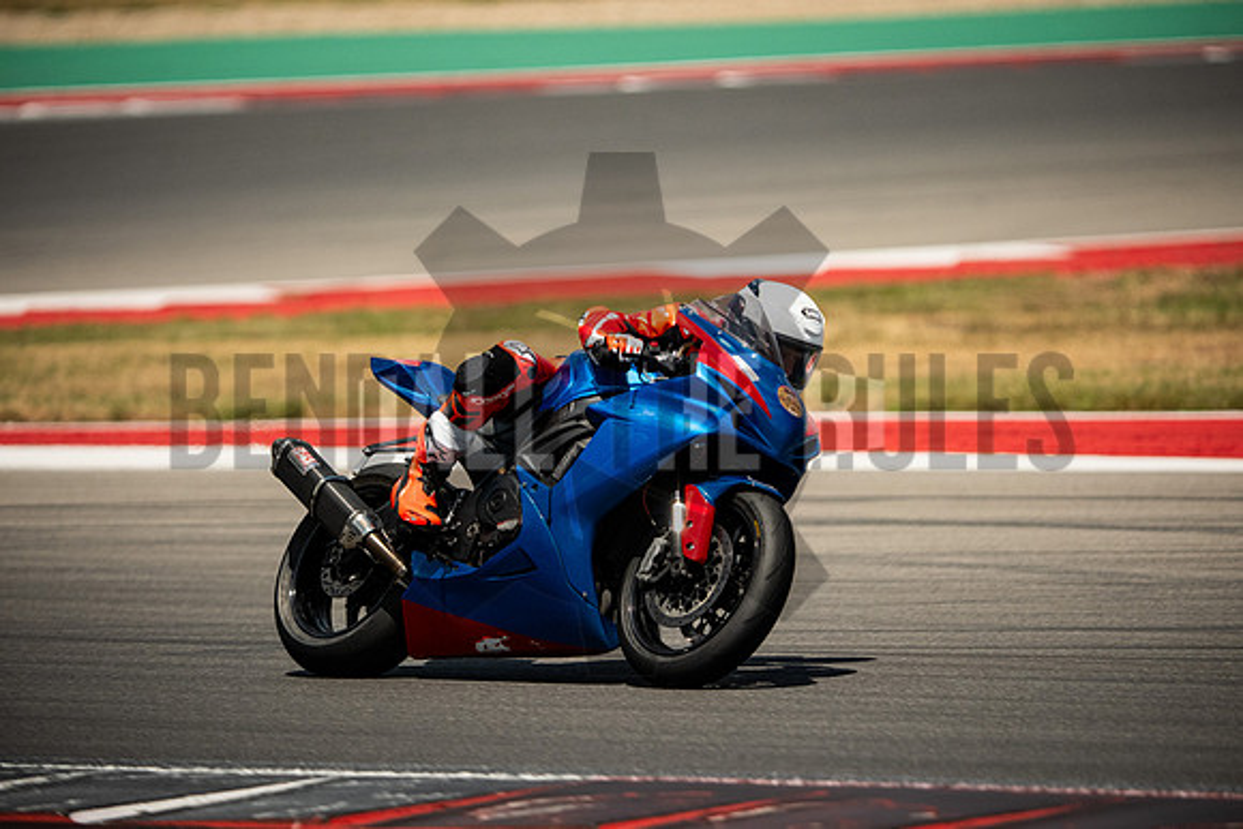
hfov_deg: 6.9
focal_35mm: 300
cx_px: 622
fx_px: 10360
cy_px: 414
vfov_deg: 4.6
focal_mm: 200
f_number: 2
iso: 1000
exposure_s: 1/1600
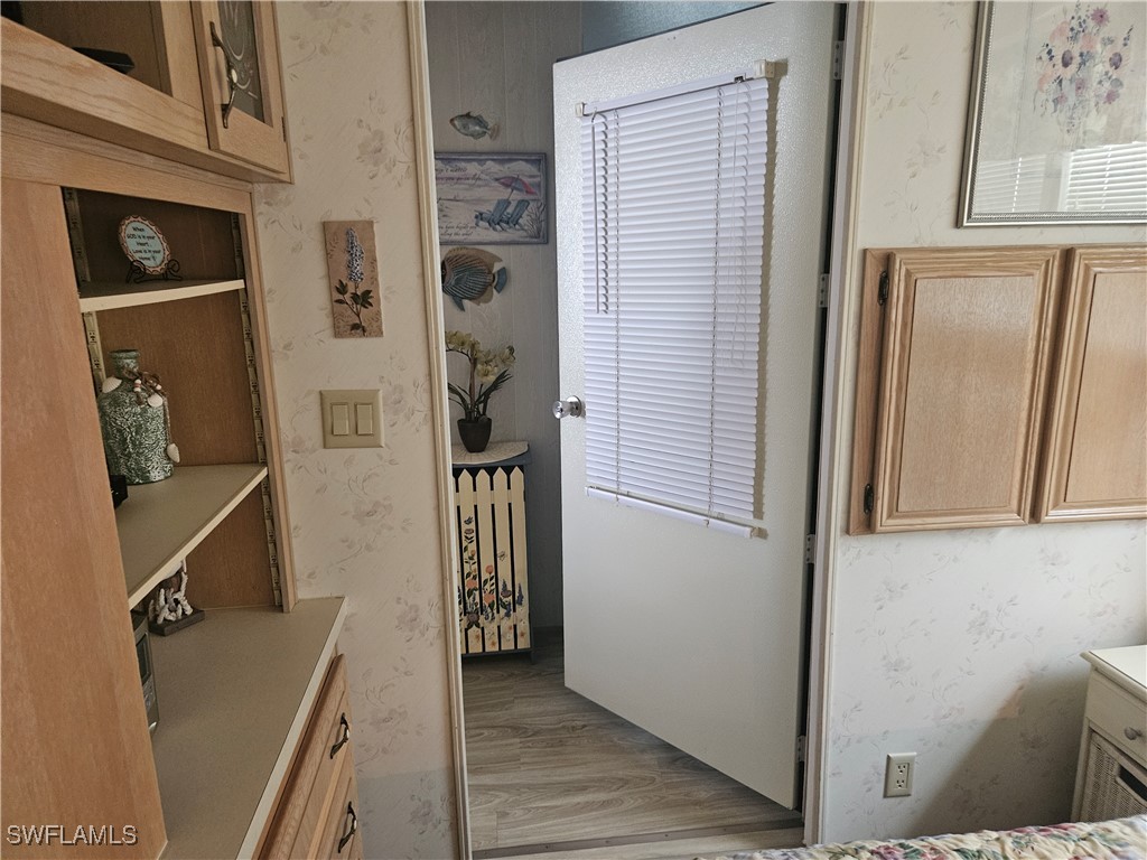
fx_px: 762
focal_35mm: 23
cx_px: 574
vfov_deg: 58.9
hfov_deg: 73.9
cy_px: 430
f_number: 1.8
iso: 640
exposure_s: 1/60
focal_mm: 5.4
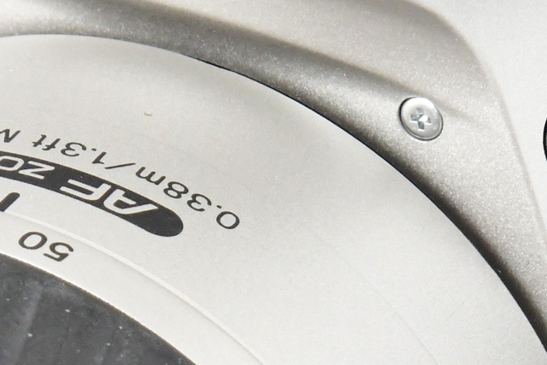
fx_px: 11762
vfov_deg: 1.8
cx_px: 266
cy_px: 449
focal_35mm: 774
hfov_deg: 2.7
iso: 2500
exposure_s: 1/80
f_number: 14
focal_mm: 120
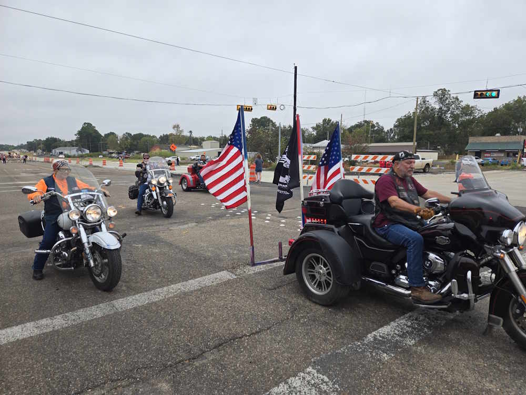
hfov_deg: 73.9
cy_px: 198
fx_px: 349
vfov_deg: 58.9
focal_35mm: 23
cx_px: 263
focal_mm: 5.4
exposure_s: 1/512
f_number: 1.8
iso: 25
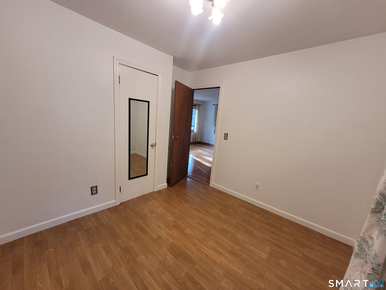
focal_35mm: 13
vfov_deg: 89.9
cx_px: 193
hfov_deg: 106.2
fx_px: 145
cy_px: 145
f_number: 2.2
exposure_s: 1/60
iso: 250
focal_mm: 1.74
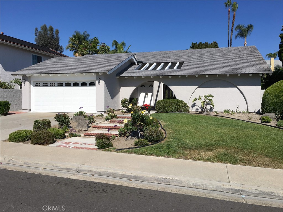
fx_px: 237
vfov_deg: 48.2
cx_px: 142
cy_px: 106
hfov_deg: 61.7
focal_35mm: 29
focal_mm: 4.15
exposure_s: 1/2653
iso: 25
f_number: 2.2
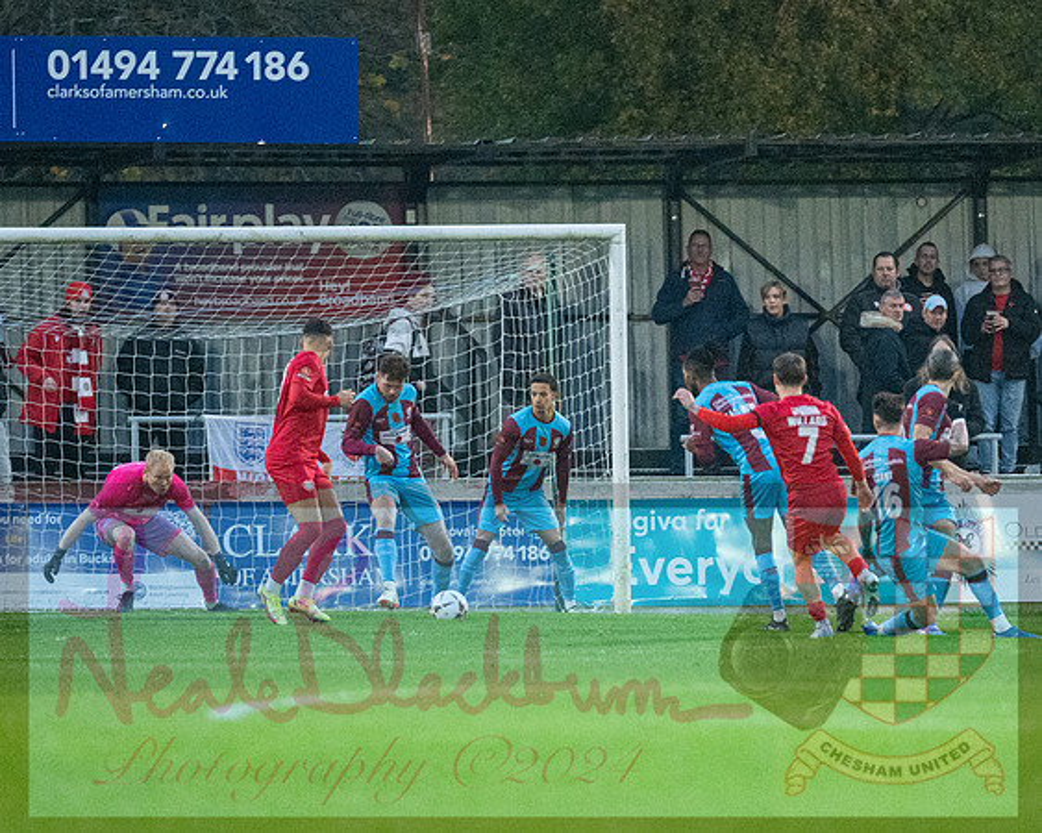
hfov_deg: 3.4
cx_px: 654
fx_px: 17693
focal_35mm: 574
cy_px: 460
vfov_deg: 2.7
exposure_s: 1/1600
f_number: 2.8
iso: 6400
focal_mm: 300
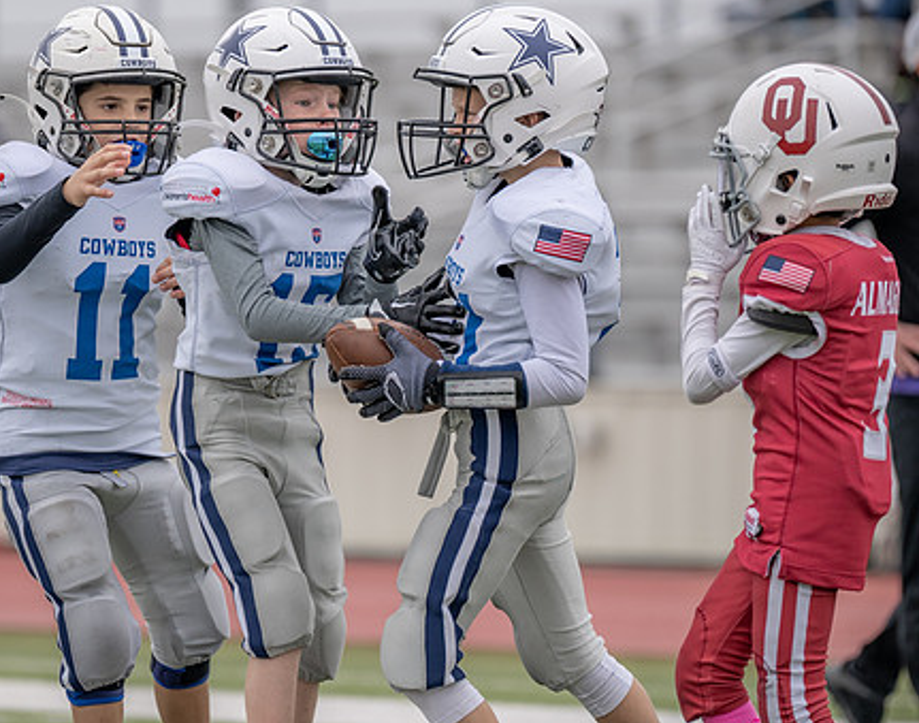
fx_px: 10349
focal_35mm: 383
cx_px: 318
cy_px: 249
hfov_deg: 5.1
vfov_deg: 4.0
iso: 200
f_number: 2.8
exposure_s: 1/1250
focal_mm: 200
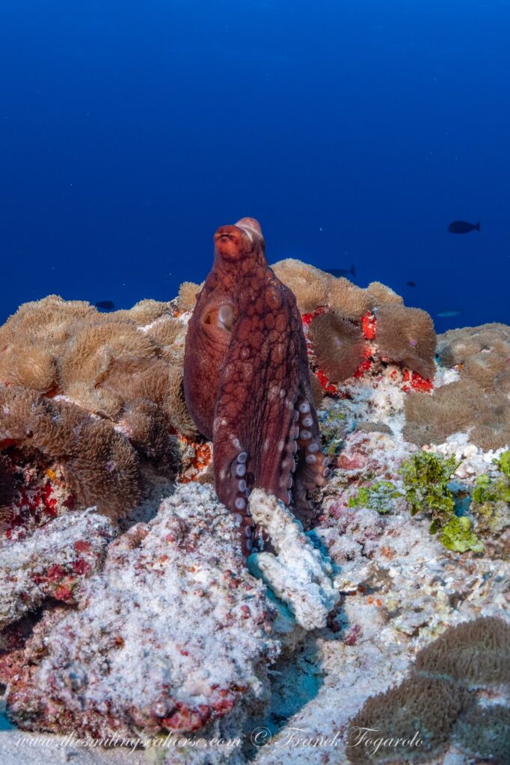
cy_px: 382
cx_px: 255
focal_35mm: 27
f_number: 13
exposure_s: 1/60
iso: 560
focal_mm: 15
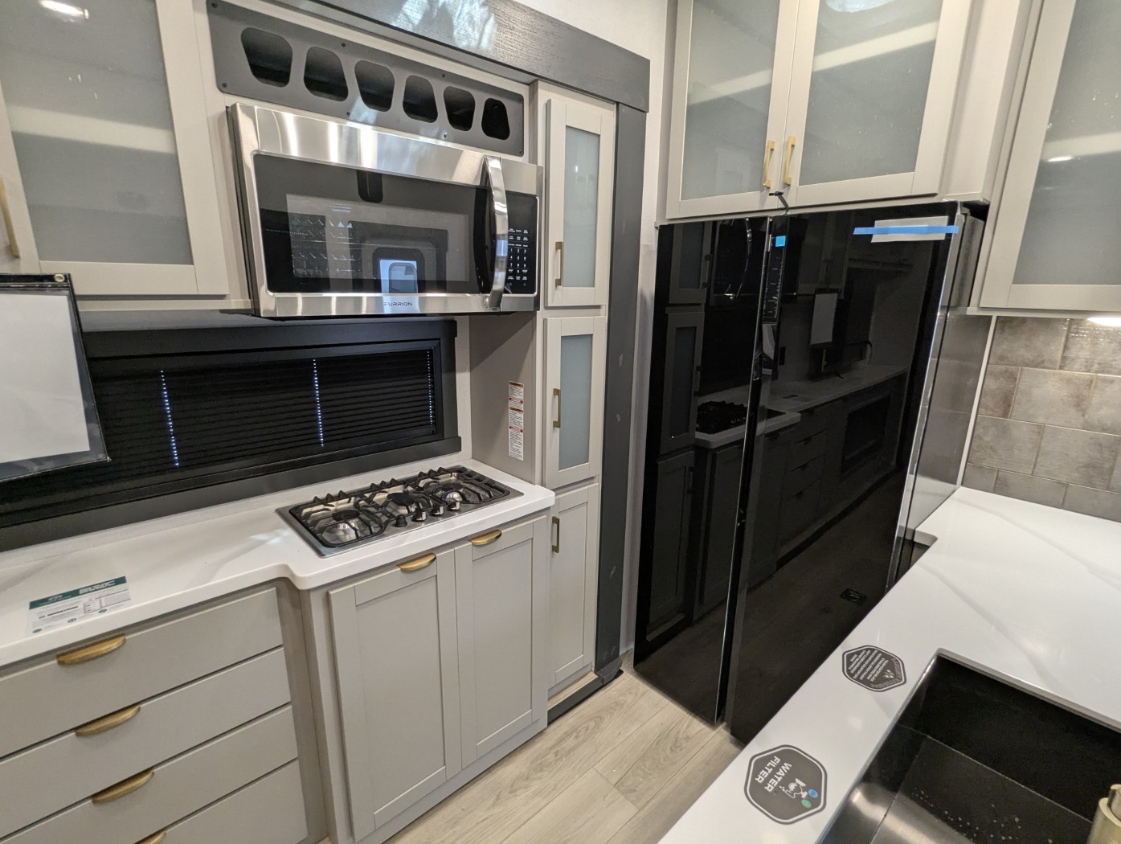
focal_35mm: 16
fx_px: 519
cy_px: 422
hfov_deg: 94.4
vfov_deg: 78.2
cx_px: 560
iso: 179
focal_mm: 2.35
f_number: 2.2
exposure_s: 1/43.7
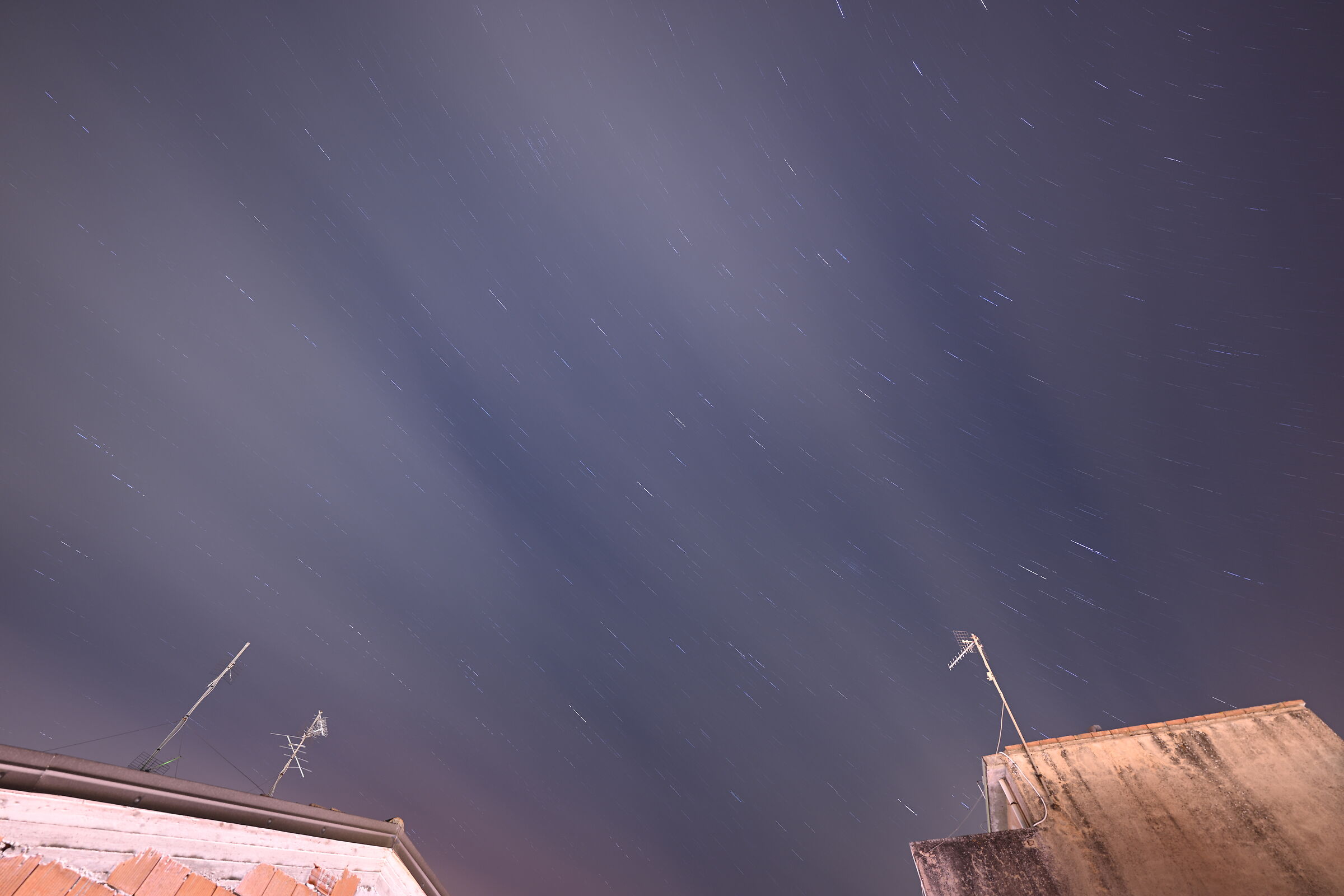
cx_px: 672
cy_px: 448
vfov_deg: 81.2
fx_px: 523
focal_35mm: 14
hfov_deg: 104.3
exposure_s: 600
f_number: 2.8
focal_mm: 14
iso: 64
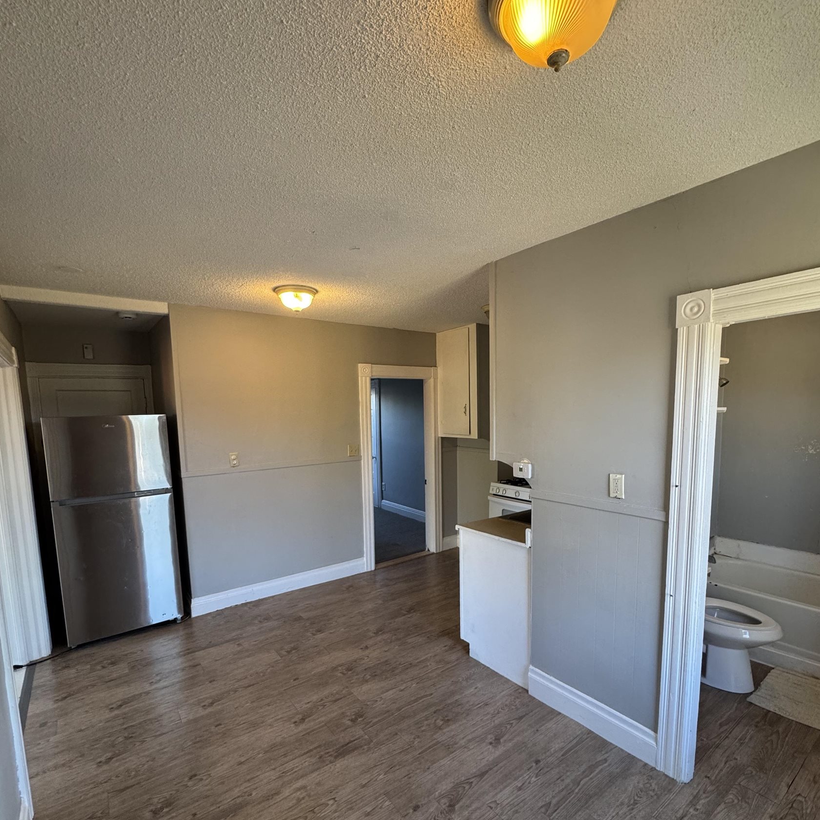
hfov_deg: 84.0
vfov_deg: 83.6
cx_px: 414
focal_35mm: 17
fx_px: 456
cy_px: 460
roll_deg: +0.9
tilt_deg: -6.2
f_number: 2.2
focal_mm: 2.22
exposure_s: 1/120
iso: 200
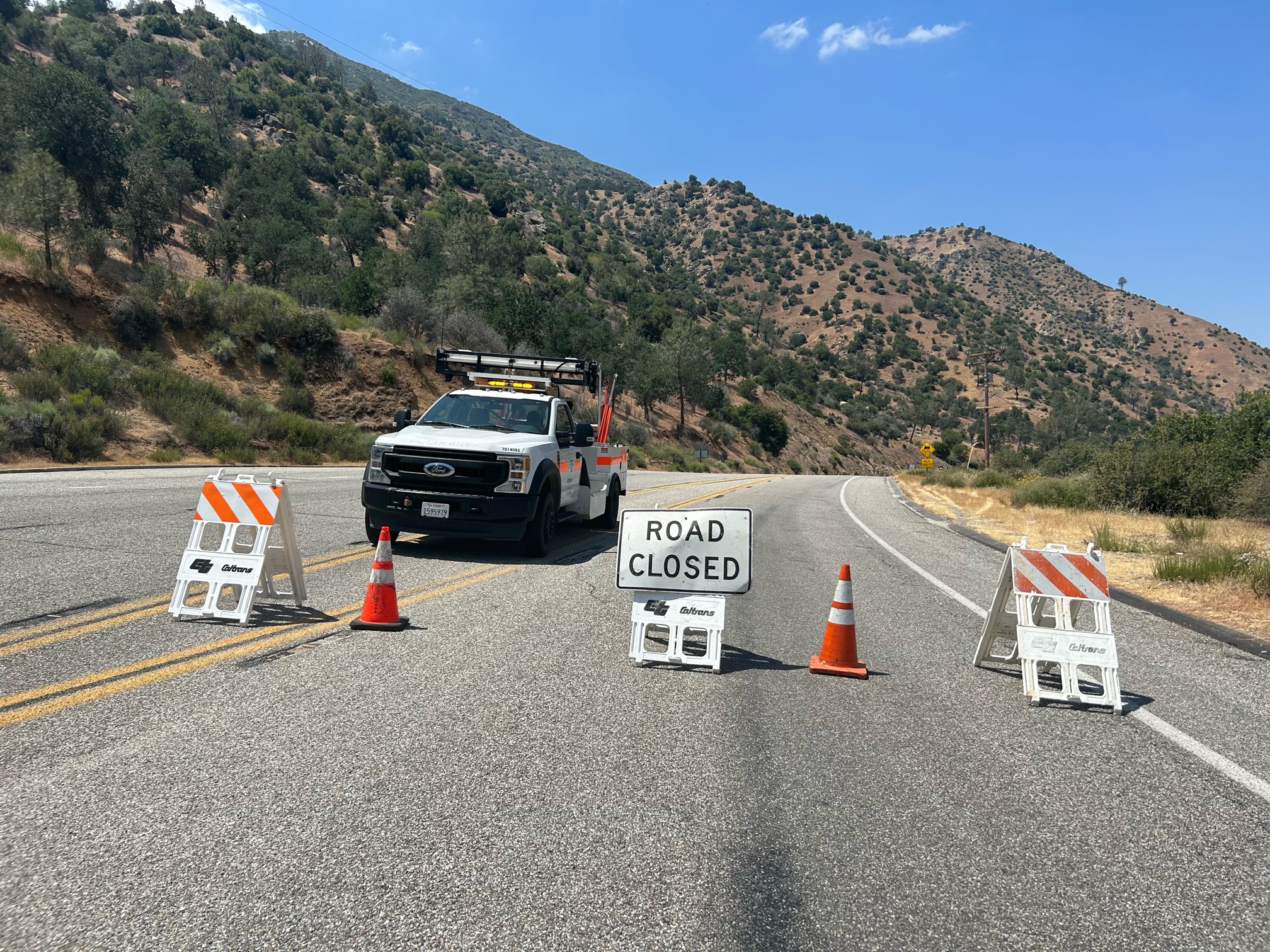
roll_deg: +1.5
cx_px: 635
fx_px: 954
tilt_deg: -0.1
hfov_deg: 67.3
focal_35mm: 26
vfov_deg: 53.1
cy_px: 476
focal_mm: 5.7
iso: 50
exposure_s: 1/5587
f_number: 1.5
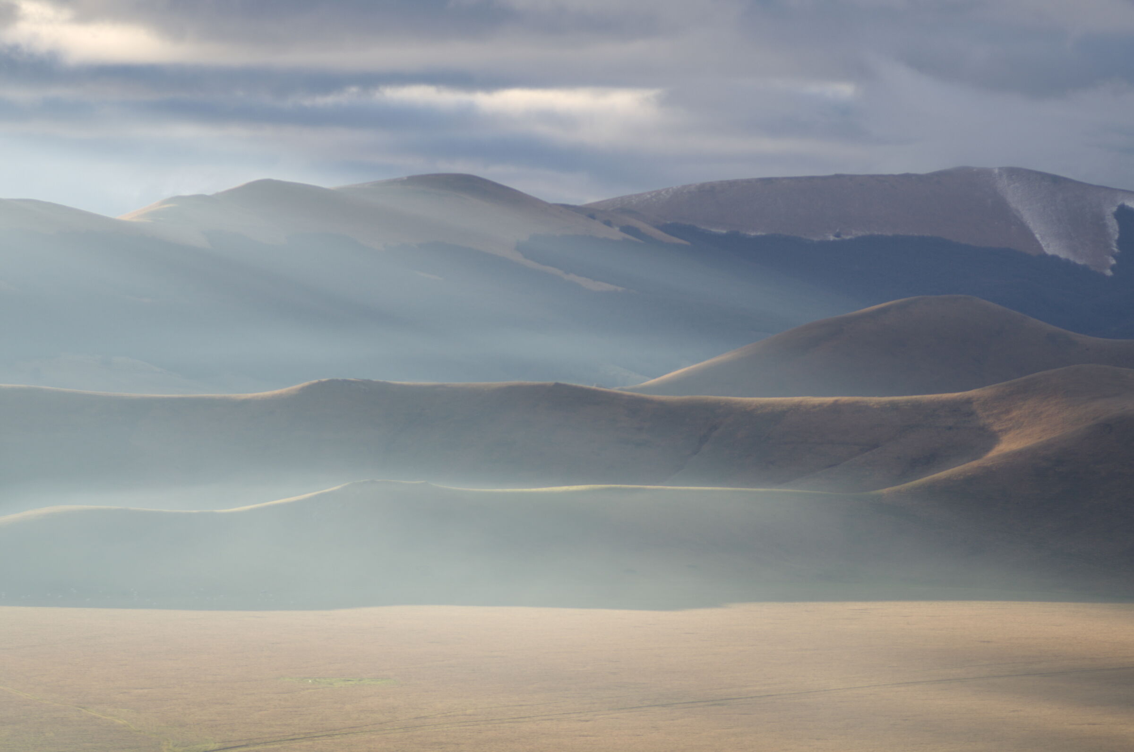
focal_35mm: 150
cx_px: 567
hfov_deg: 13.7
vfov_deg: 9.1
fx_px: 4716
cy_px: 376
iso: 100
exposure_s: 1/320
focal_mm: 100
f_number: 3.2
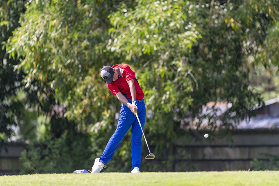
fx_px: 3100
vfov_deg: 3.4
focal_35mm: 400
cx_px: 140
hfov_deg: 5.2
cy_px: 93
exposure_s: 1/5000
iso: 640
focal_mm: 400
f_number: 3.2
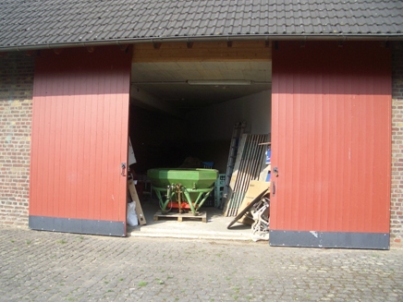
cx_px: 198
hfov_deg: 51.4
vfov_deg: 39.7
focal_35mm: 36
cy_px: 153
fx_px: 419
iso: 50
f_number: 4.3
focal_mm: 5.8
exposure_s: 1/125
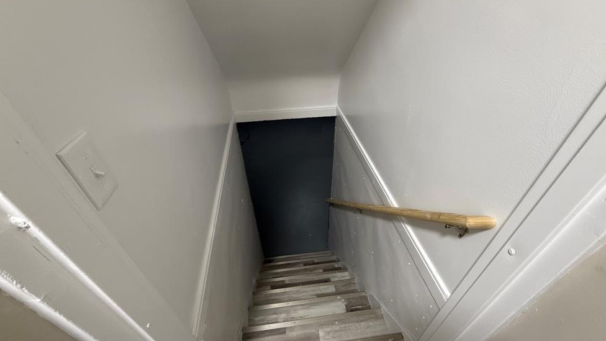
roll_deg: +2.1
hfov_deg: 99.4
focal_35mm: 16
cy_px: 183
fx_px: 257
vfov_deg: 67.0
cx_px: 306
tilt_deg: -40.1
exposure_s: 1/60
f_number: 2.2
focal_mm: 2.22
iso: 400
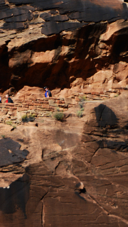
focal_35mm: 981
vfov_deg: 2.2
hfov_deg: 1.2
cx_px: 33
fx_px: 5919
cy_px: 59
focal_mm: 300
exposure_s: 1/2000
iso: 250
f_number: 5.6
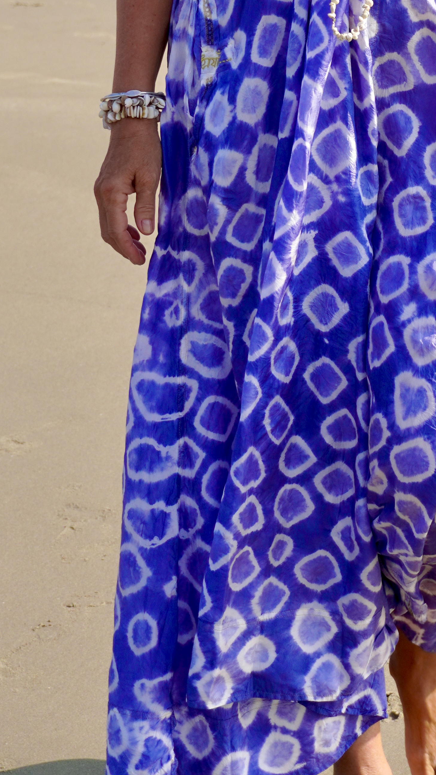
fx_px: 3165
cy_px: 109
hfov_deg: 7.9
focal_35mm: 154
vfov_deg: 13.9
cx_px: 390
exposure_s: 1/500
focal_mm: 42
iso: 100
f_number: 5.6
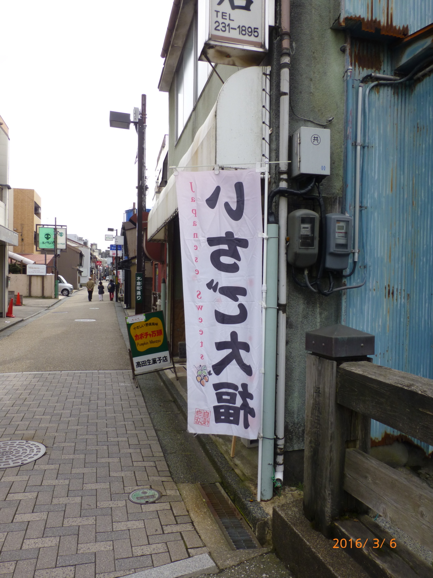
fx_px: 400
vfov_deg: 71.6
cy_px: 289
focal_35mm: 24
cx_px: 216
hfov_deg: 56.8
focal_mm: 4.3
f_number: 4
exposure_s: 1/320
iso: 100
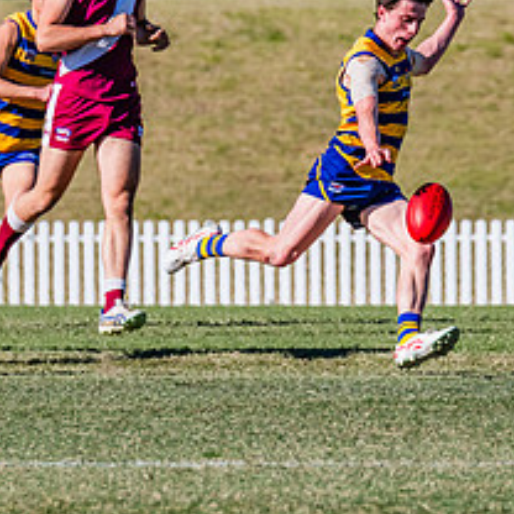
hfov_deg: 1.8
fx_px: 16766
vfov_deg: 1.8
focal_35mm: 998
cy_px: 119
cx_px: 403
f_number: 10
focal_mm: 420
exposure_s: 1/1600
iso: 800
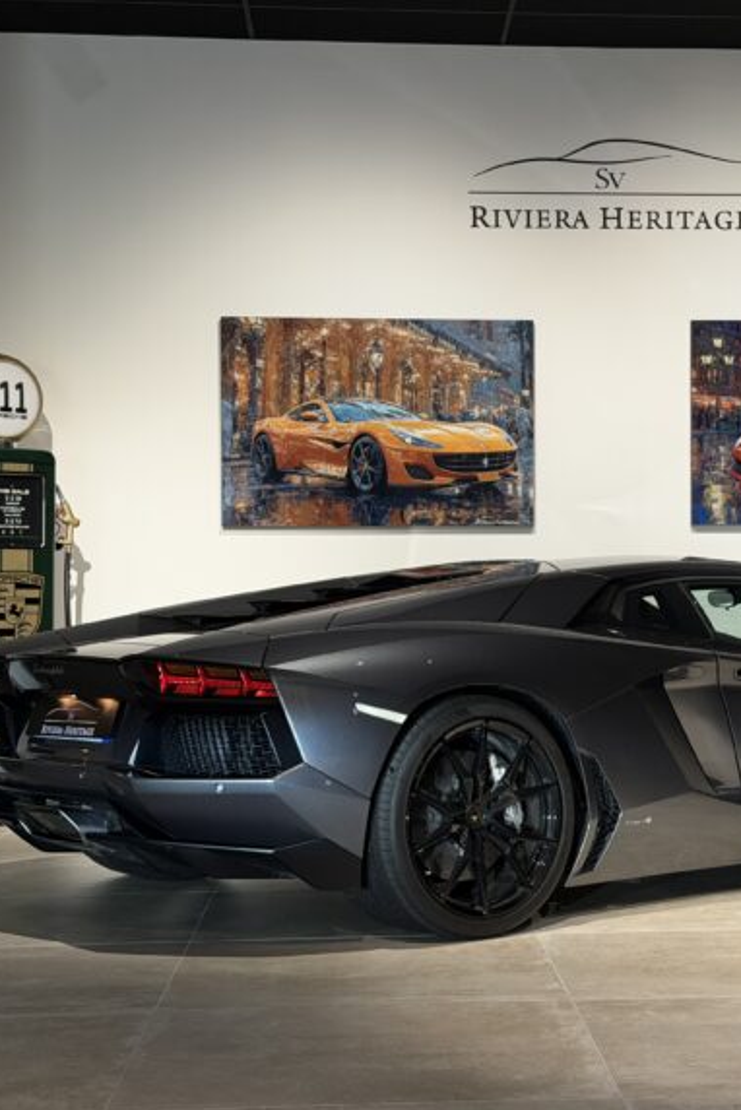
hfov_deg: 20.2
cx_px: 545
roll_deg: +0.5
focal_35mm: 67
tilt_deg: +1.3
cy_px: 557
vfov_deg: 30.1
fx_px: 2066
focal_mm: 6.76
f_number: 1.78
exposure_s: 1/60
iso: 160
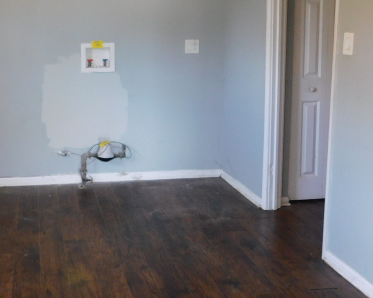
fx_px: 475
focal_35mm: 43
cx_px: 78
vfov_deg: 34.2
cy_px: 77
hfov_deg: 41.2
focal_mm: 4
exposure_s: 1/30
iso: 220
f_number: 3
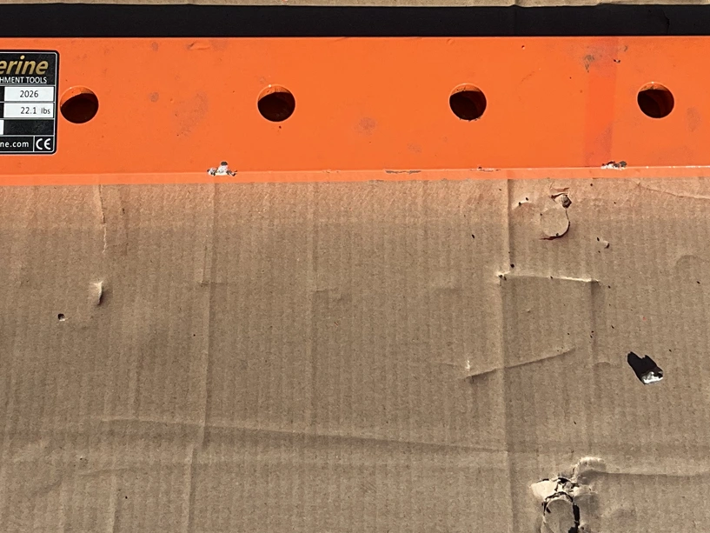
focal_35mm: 71
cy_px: 100
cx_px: 327
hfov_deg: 27.4
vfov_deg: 20.5
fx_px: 1456
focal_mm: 3
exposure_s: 1/2427
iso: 25
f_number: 1.8
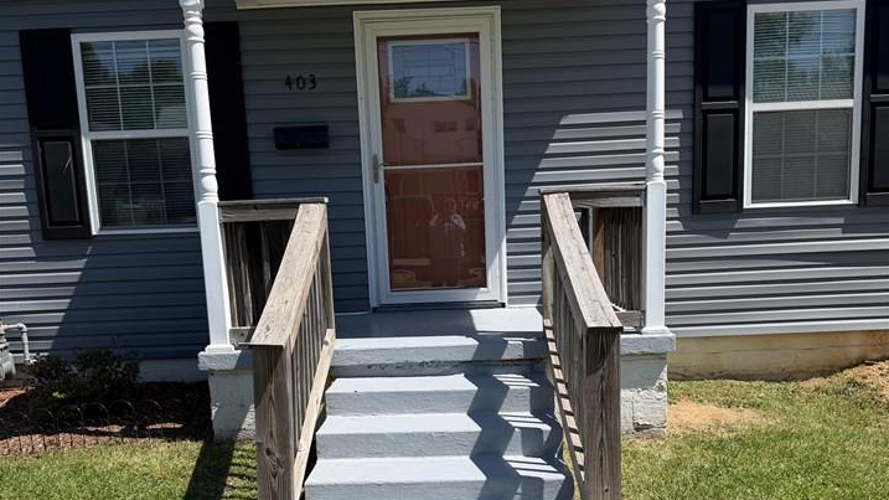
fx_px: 825
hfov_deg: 56.6
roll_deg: +2.1
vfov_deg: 33.3
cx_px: 444
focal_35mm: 35
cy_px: 349
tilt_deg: -11.2
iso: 80
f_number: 1.78
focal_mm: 6.76
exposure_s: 1/4975
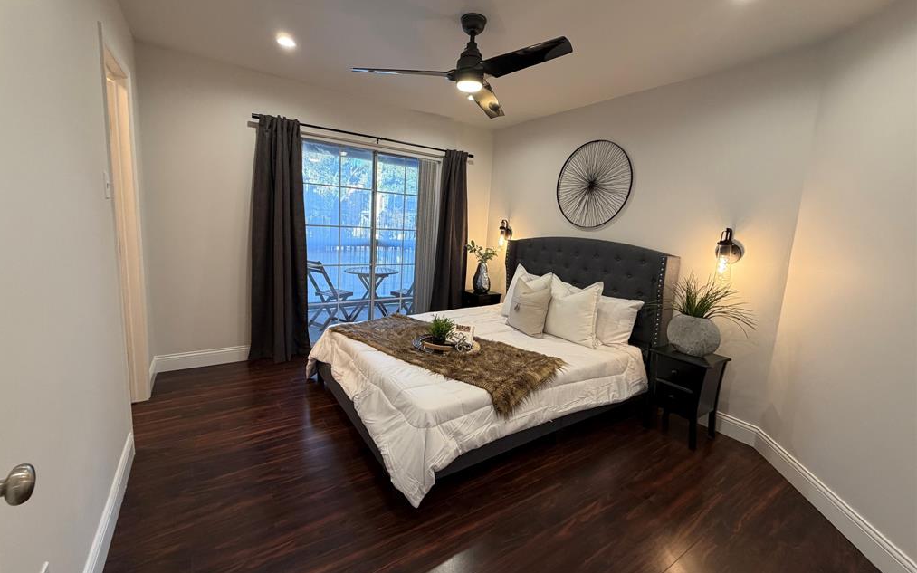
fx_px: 375
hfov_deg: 101.5
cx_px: 454
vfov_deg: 74.7
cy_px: 274
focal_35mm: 15
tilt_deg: -8.2
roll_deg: -3.1
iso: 200
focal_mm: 2.22
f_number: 2.2
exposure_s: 1/60
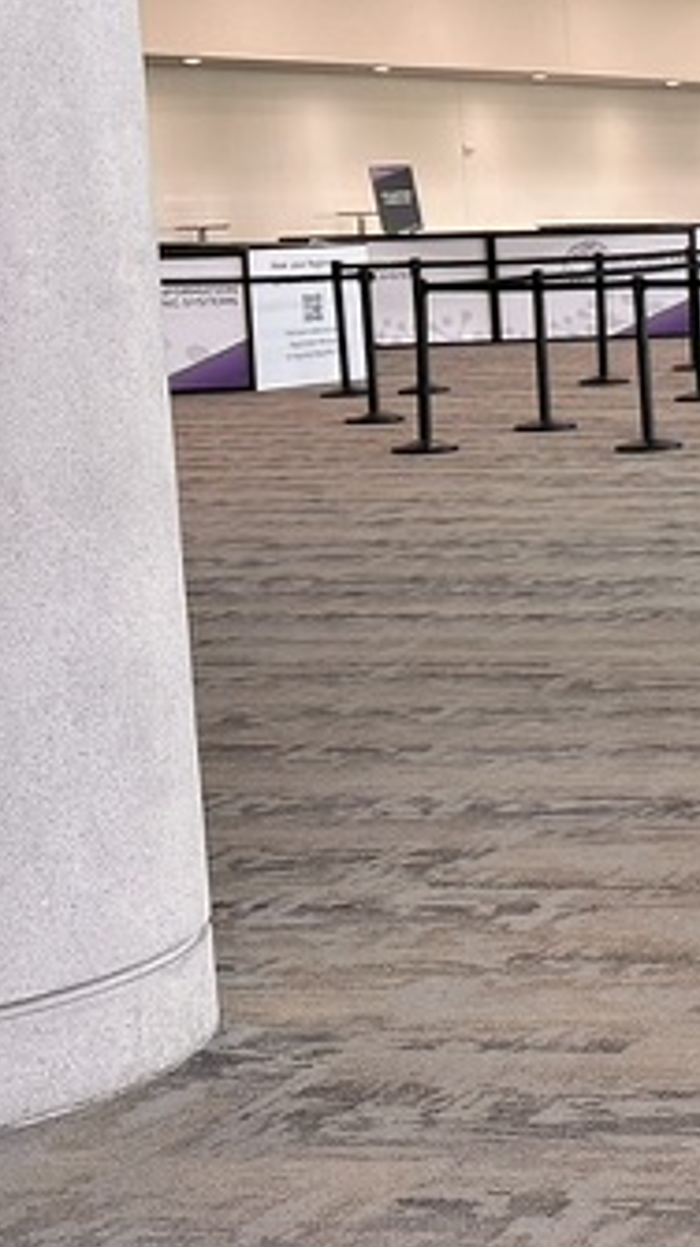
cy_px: 391
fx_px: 2644
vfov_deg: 26.4
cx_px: 1601
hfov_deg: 12.4
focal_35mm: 80
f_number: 1.78
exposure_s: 1/120
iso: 80
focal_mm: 6.86
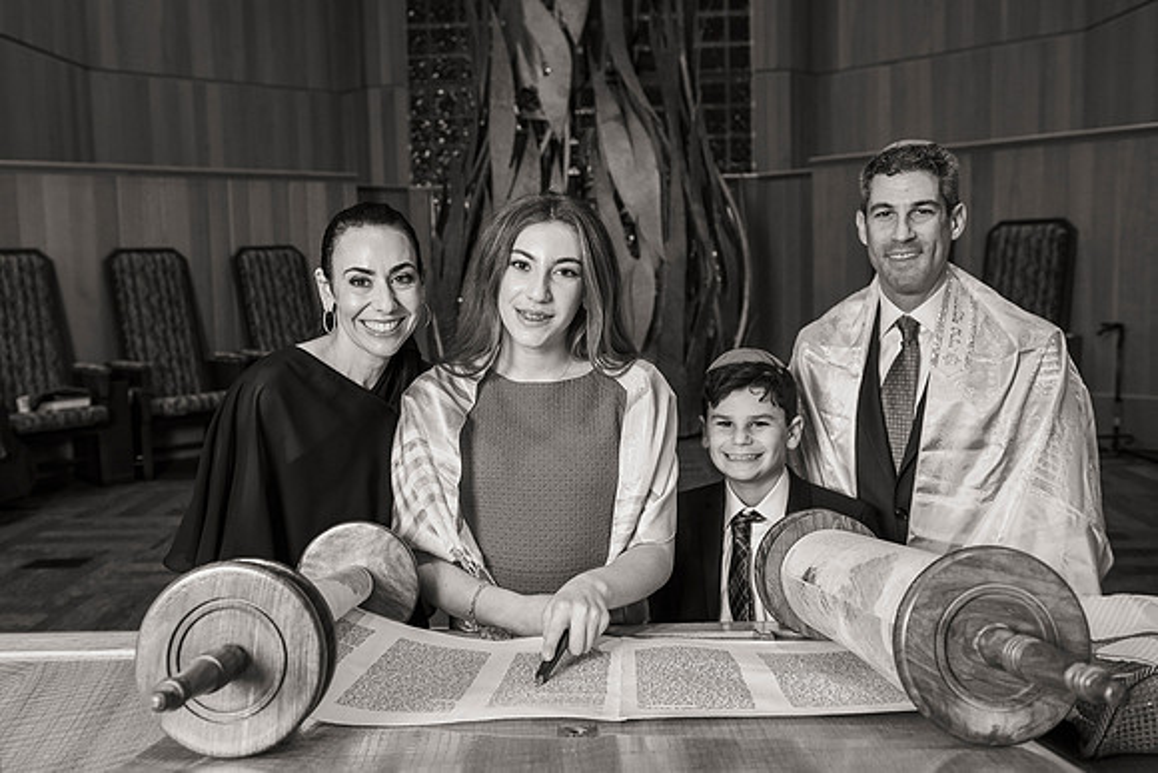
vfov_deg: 38.3
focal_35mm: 35
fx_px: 1111
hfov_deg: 55.0
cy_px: 361
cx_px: 537
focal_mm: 32
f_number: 4
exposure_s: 1/200
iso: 800
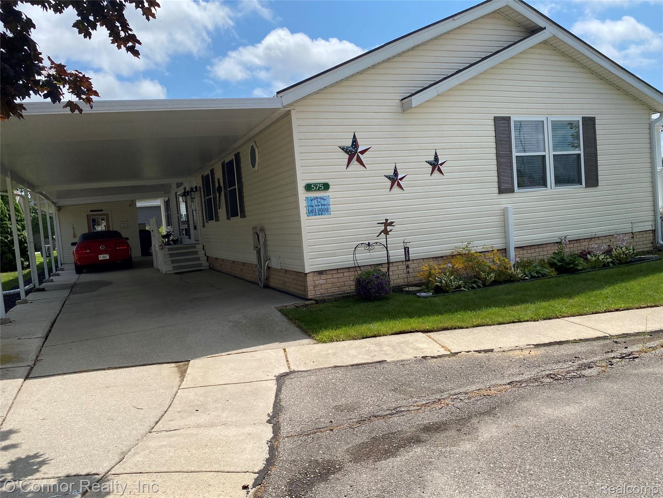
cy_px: 249
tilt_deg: -3.6
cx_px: 332
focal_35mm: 26
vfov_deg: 53.1
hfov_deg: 67.3
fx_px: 498
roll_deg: +5.0
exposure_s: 1/3401
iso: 32
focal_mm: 4.25
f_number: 1.8
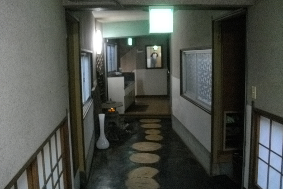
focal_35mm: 34
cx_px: 143
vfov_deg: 38.9
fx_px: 267
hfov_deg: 55.8
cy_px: 87
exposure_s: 1/13
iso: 800
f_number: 2.9
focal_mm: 5.7
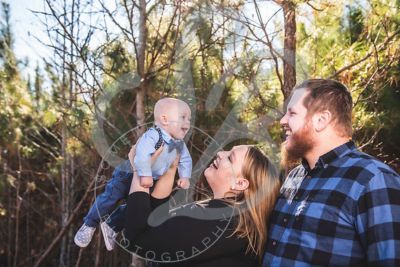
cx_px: 200
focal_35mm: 38
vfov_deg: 35.1
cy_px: 134
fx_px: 422
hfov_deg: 50.7
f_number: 4
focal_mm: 38
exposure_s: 1/250
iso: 100
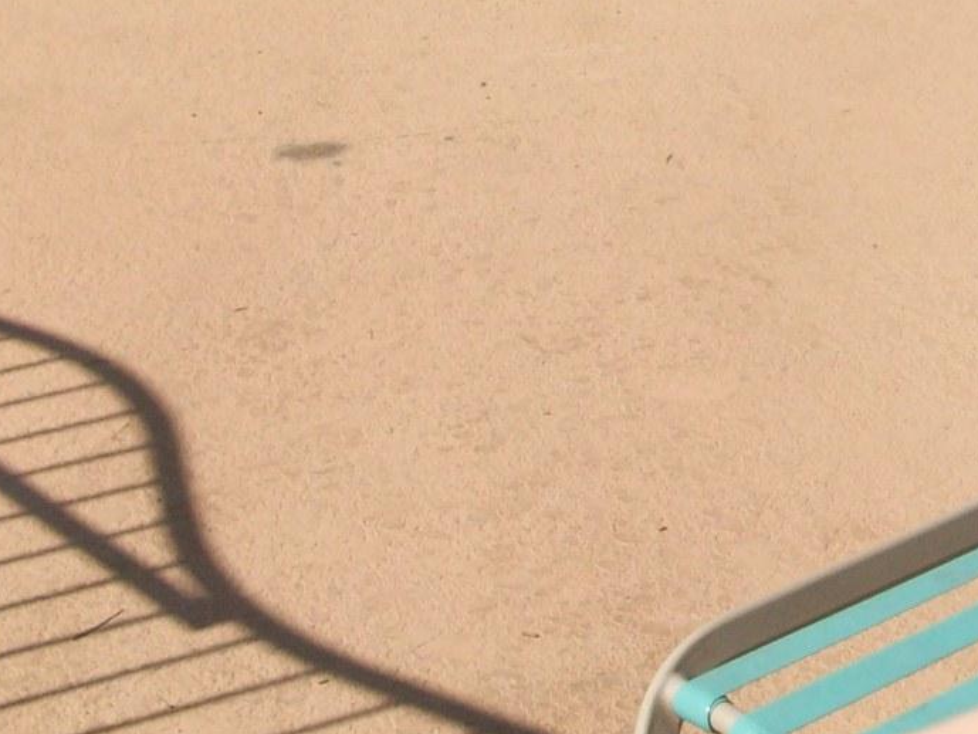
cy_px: -149
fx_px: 2854
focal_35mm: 101
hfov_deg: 18.7
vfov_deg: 14.2
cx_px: 1076
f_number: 5.5
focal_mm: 5.7
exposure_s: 1/492
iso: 64
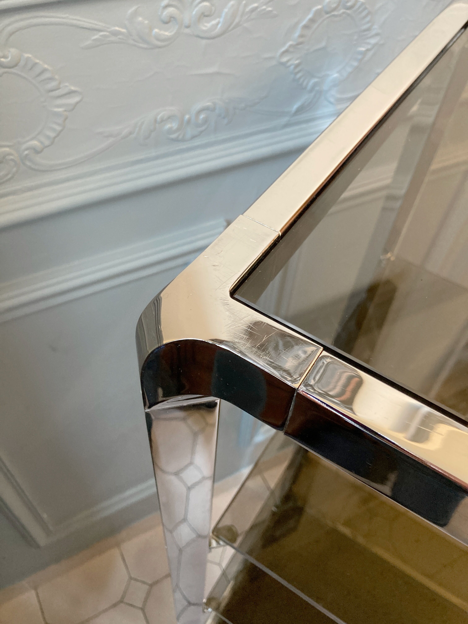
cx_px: 234
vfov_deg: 63.4
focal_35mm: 28
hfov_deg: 49.7
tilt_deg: -50.2
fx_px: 505
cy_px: 312
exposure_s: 1/33
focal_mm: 3.99
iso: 250
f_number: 1.8
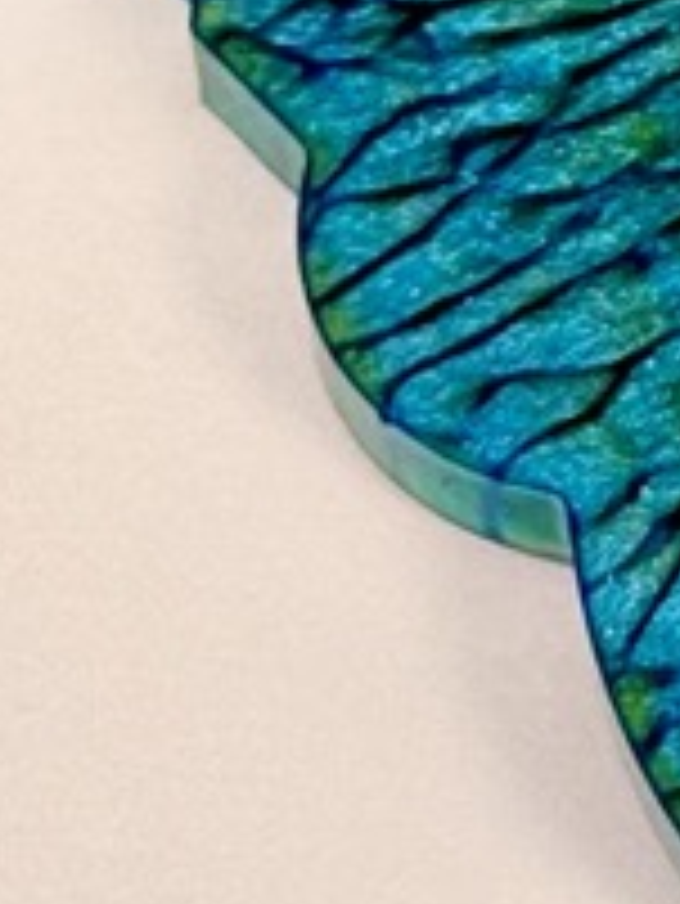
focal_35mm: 358
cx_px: 2430
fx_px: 9367
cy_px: -580
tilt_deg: -52.7
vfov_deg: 5.5
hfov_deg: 4.0
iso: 100
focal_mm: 6.76
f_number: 1.78
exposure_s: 1/250
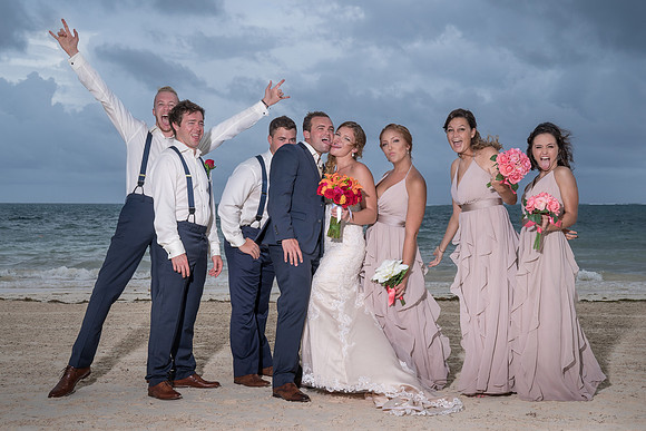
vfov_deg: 29.3
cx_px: 323
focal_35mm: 46
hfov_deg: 42.7
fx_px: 826
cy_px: 216
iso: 100
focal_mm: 46
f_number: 9
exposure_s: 1/200
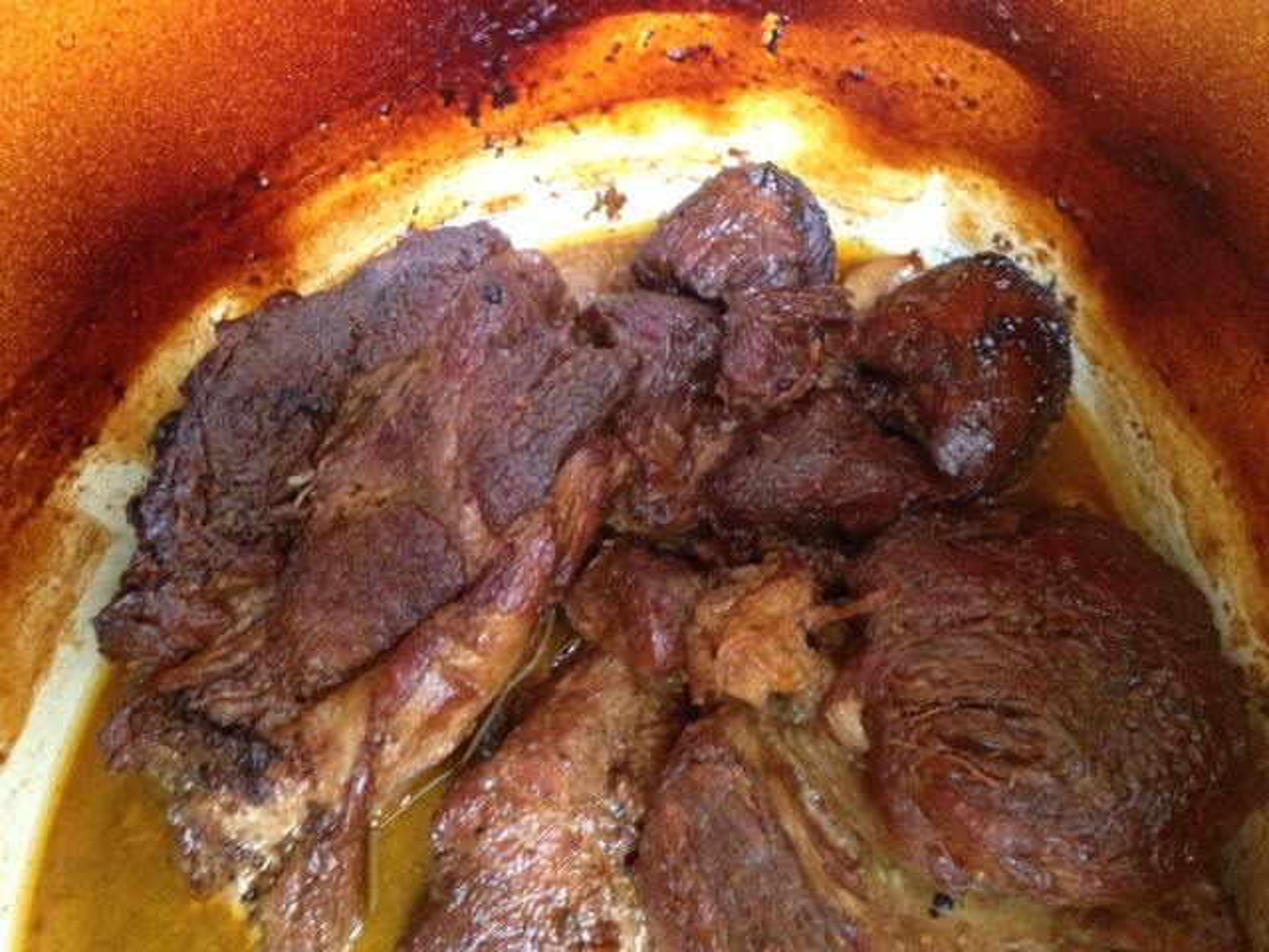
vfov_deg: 40.7
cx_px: 634
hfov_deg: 52.6
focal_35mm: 35
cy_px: 476
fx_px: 1283
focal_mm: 4.28
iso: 400
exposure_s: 1/17
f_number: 2.4
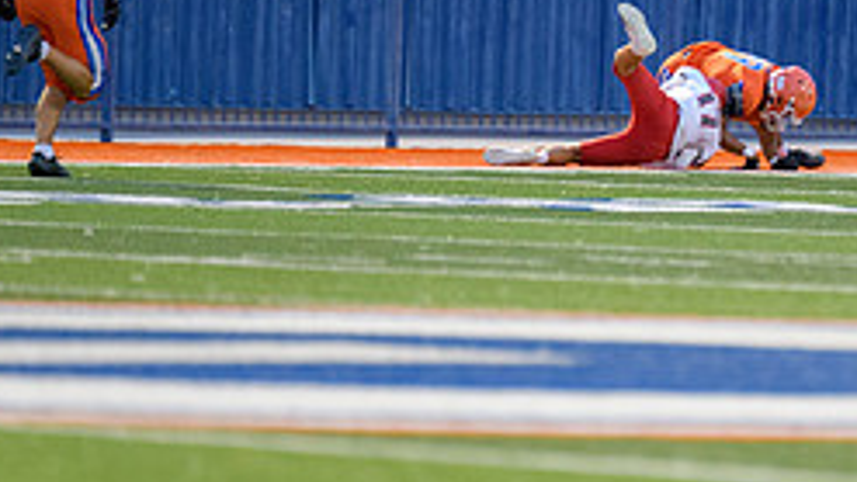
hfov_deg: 2.9
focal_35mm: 738
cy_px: 36
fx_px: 16772
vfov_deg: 1.6
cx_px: 760
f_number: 2.8
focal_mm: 300
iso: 5000
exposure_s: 1/800
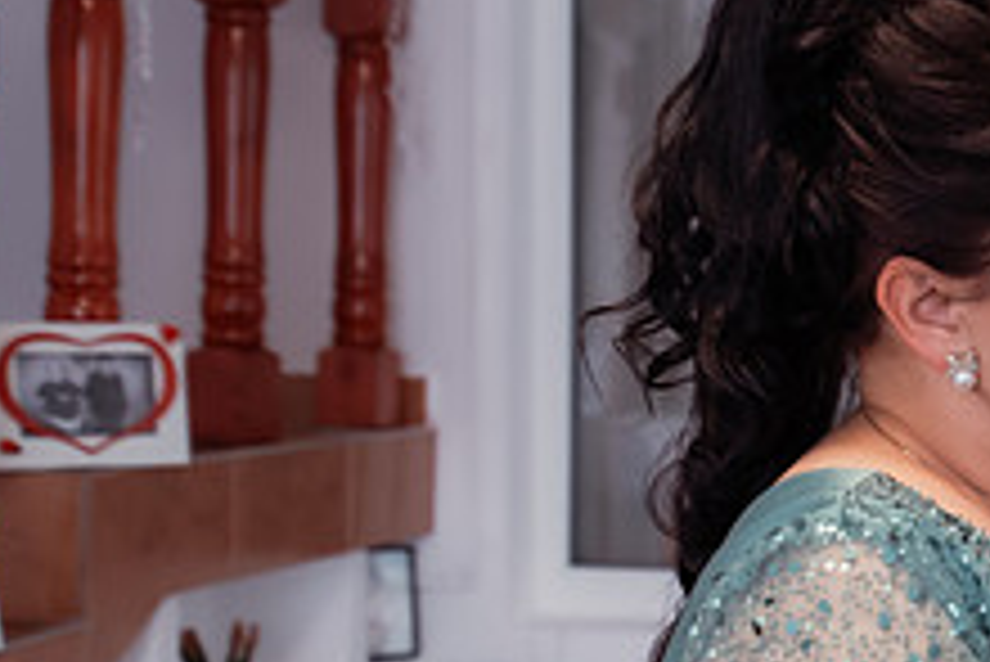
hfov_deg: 19.3
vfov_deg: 14.0
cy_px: 441
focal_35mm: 98
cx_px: 1274
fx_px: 2697
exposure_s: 1/250
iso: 1600
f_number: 2.8
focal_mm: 30
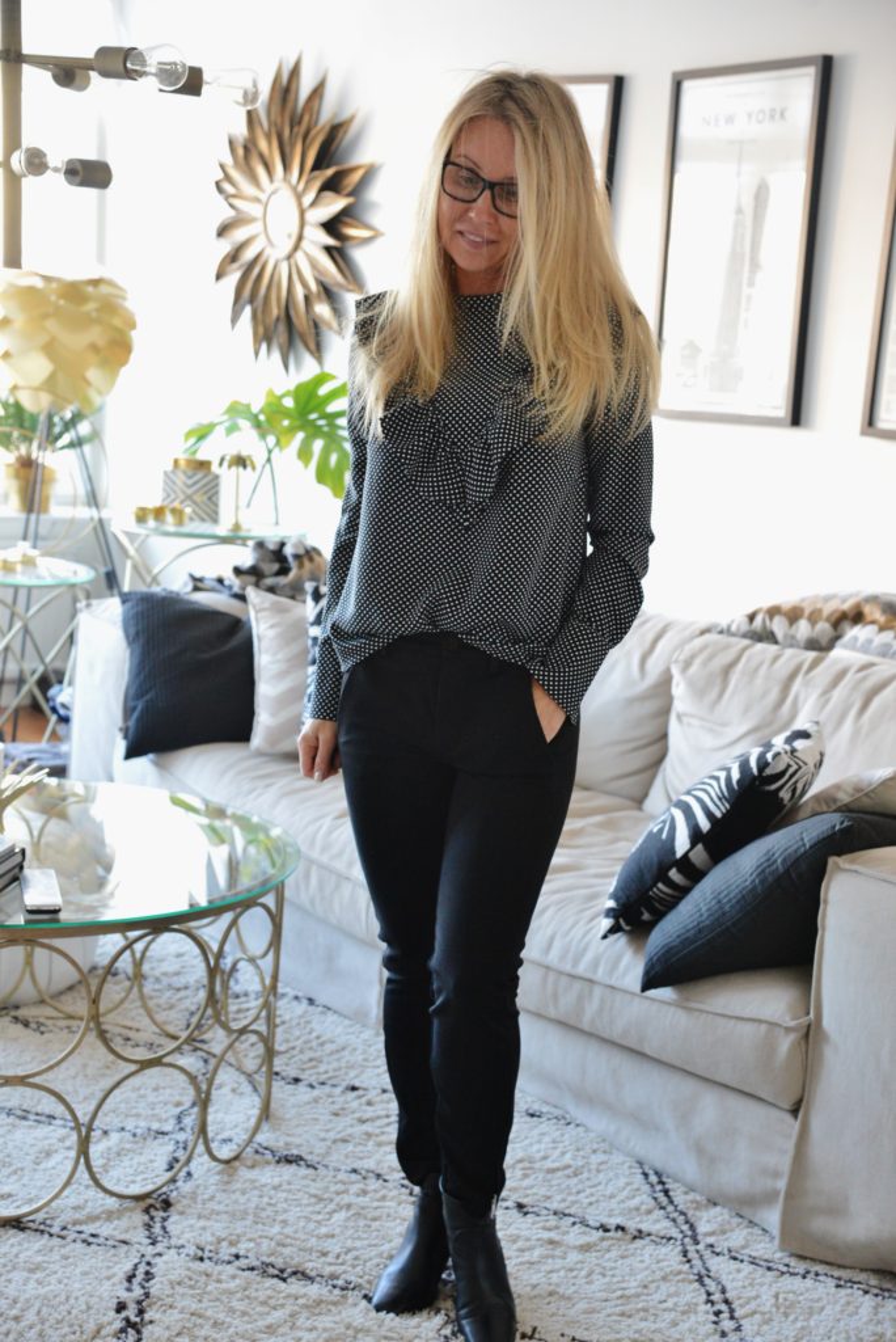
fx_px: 2162
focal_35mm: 58
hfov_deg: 23.4
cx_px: 448
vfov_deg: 34.5
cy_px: 671
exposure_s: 1/40
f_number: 5
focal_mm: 58
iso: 4000
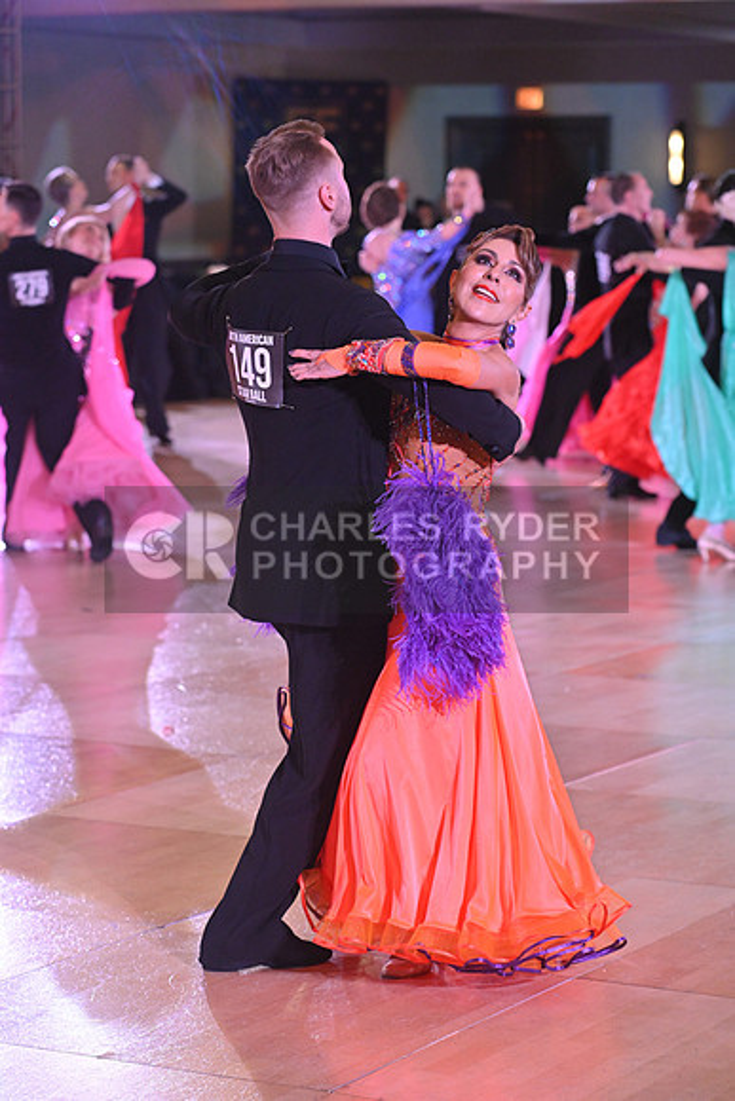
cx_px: 368
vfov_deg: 20.0
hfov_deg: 13.4
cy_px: 550
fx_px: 3122
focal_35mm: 102
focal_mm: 102
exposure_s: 1/320
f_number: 5
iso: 3200
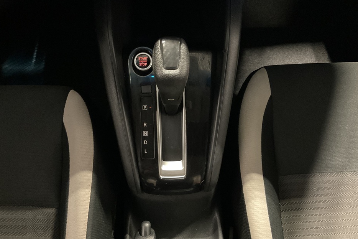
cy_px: 129
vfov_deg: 42.3
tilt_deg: -67.3
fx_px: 308
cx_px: 176
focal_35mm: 31
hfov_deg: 60.3
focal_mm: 3
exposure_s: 1/15
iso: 500
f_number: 1.8
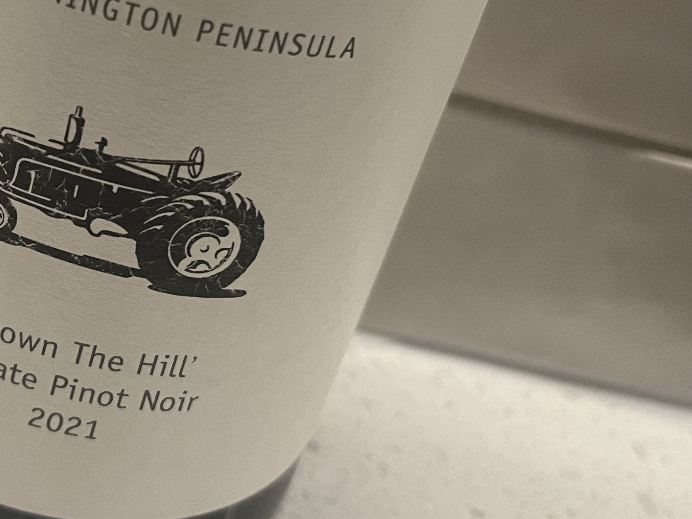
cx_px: 89
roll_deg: -13.8
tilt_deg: -27.2
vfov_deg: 26.6
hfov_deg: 33.9
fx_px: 1080
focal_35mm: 54
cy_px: 111
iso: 160
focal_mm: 5.1
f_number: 1.6
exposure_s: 1/50
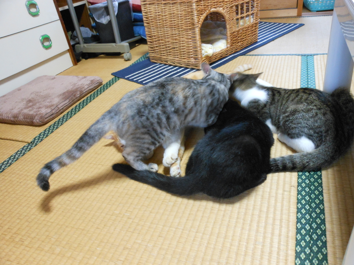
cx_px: 177
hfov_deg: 63.4
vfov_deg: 49.7
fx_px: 286
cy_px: 132
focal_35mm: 28
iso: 400
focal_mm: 5
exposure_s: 1/13
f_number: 3.7
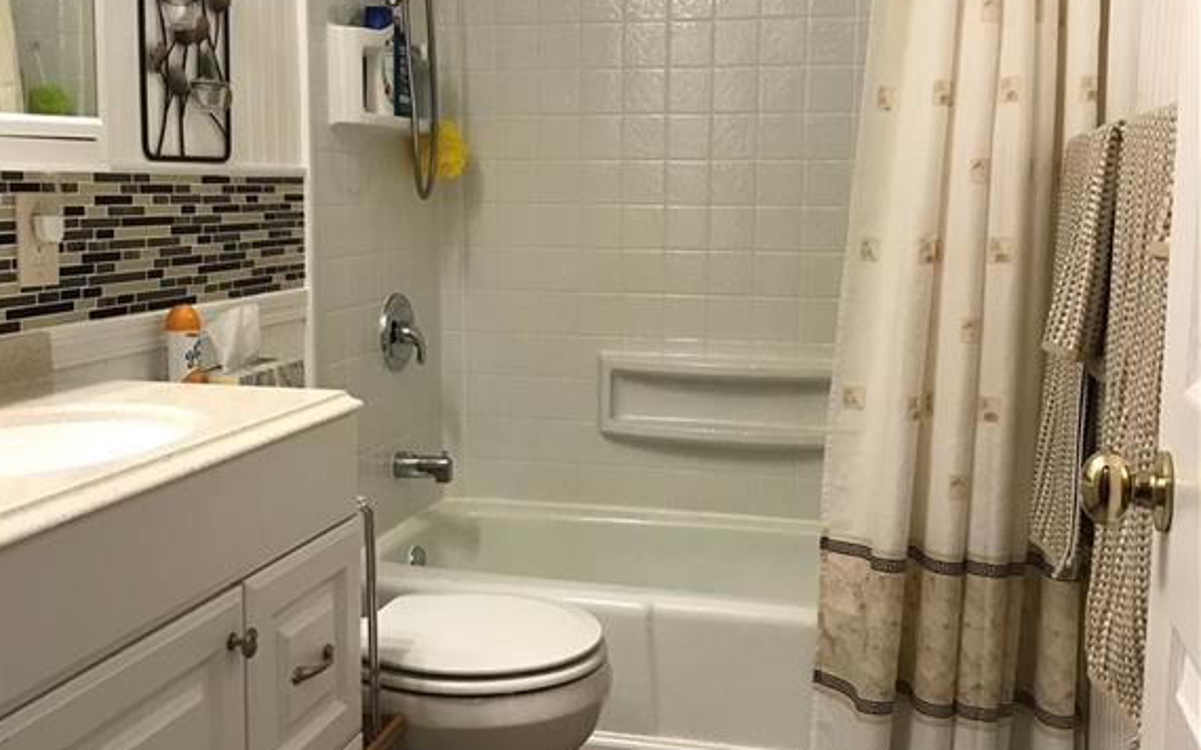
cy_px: 343
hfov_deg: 49.3
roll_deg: -1.8
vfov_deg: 32.0
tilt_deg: -5.9
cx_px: 596
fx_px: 1309
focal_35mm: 40
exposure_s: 1/30
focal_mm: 3.99
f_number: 1.8
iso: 40
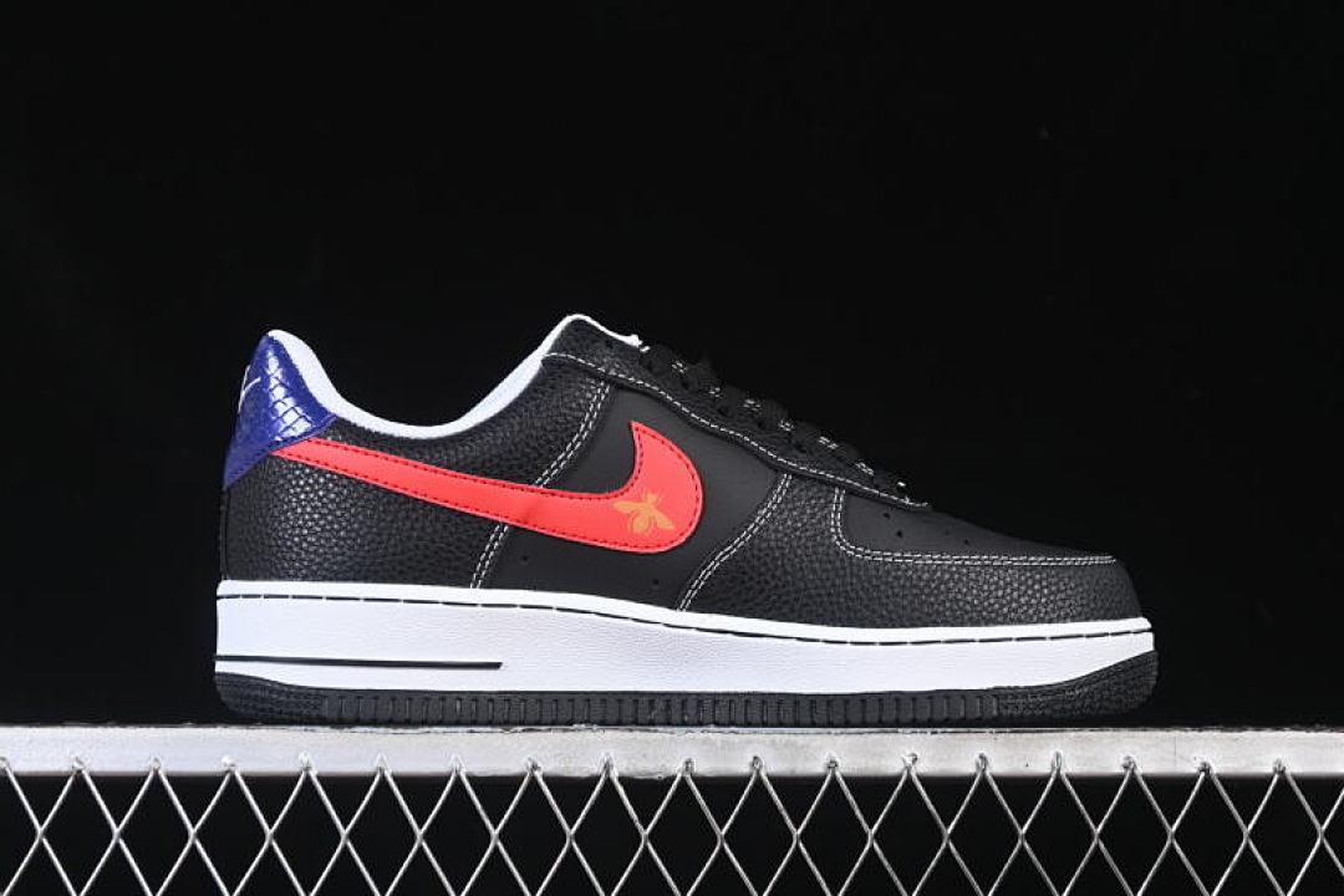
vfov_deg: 18.2
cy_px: 448
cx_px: 672
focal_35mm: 75
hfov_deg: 27.0
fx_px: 2800
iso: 160
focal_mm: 50
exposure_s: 1/60
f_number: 6.3
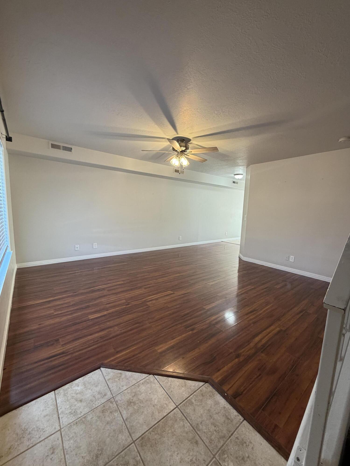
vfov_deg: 102.1
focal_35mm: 14
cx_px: 175
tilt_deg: -7.0
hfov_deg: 85.7
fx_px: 189
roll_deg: -1.8
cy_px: 233
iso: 250
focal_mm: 2.22
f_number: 2.2
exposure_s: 1/60
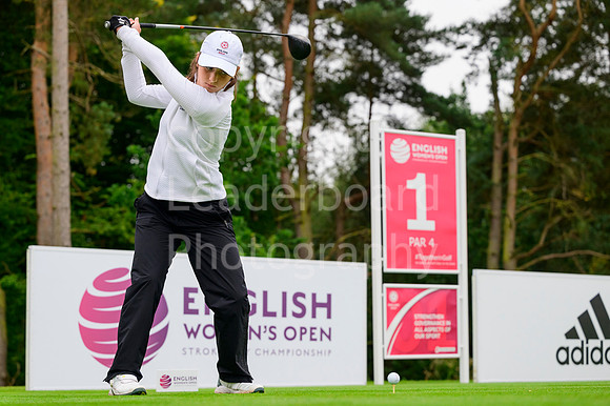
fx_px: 1262
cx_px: 285
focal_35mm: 75
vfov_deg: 18.3
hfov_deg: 27.2
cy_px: 190
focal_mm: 70
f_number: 3.5
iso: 1000
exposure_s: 1/500
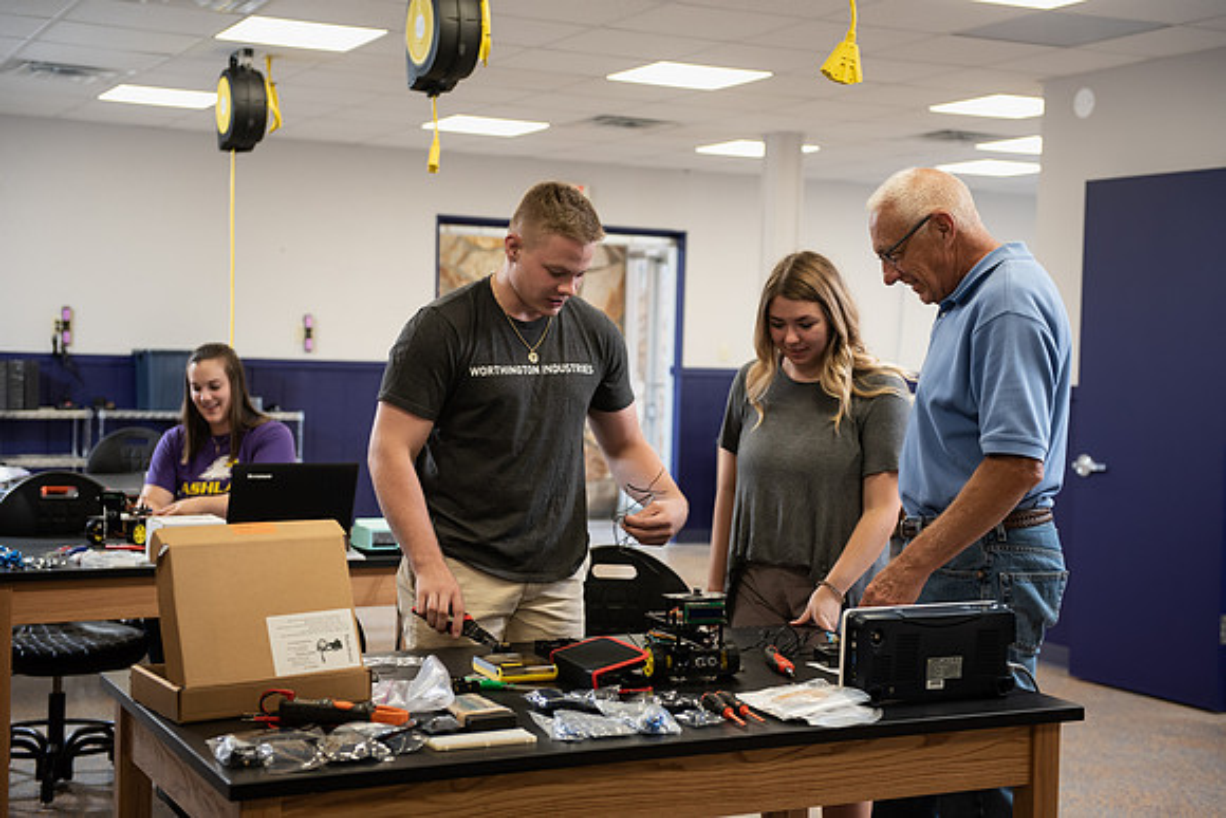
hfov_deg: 36.2
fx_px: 1873
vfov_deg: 24.6
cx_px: 613
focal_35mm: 55
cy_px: 409
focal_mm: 55
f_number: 3.5
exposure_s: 1/200
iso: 800
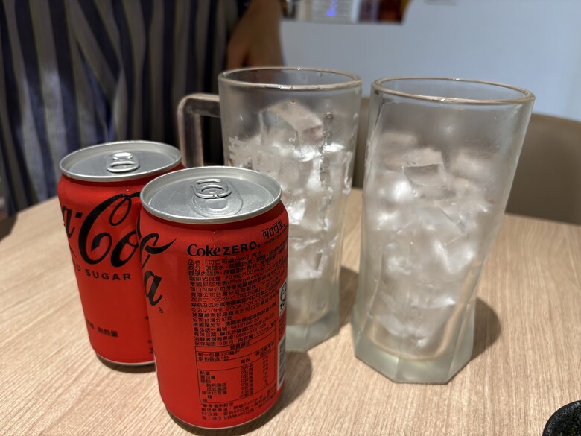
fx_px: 436
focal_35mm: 26
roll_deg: -0.4
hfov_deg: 67.3
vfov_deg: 53.1
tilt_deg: -25.6
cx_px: 290
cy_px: 218
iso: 80
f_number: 1.6
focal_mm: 5.96
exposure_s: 1/60
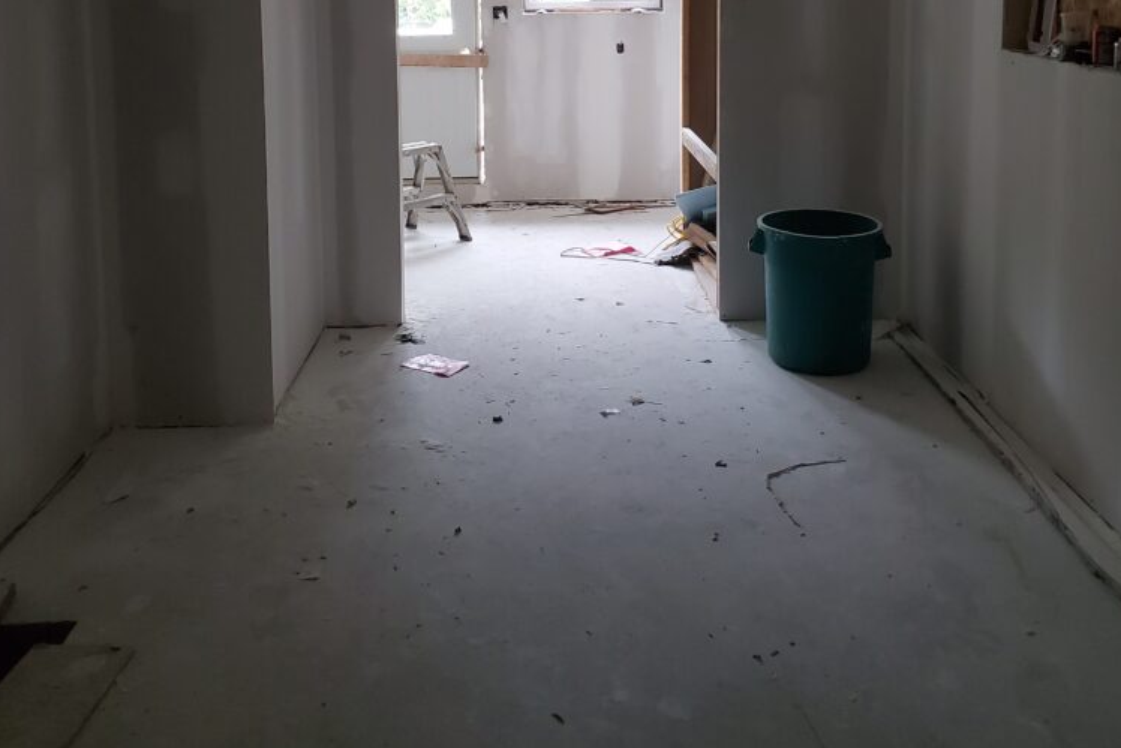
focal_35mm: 37
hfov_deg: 51.9
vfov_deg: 33.9
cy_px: 67
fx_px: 1152
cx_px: 560
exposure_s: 1/40
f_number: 2.4
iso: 400
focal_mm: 4.3
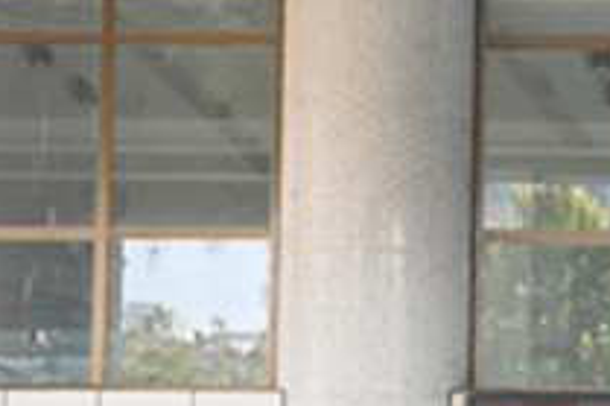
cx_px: 1013
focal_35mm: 237
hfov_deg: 8.4
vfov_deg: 5.8
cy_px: 377
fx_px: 4013
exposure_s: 1/250
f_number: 4
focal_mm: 62
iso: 400
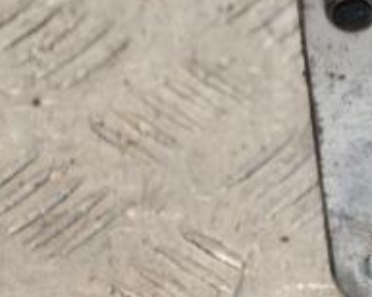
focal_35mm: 328
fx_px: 3613
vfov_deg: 4.7
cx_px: 530
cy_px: 4
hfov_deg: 5.8
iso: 800
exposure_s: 1/125
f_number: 5.3
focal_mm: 75
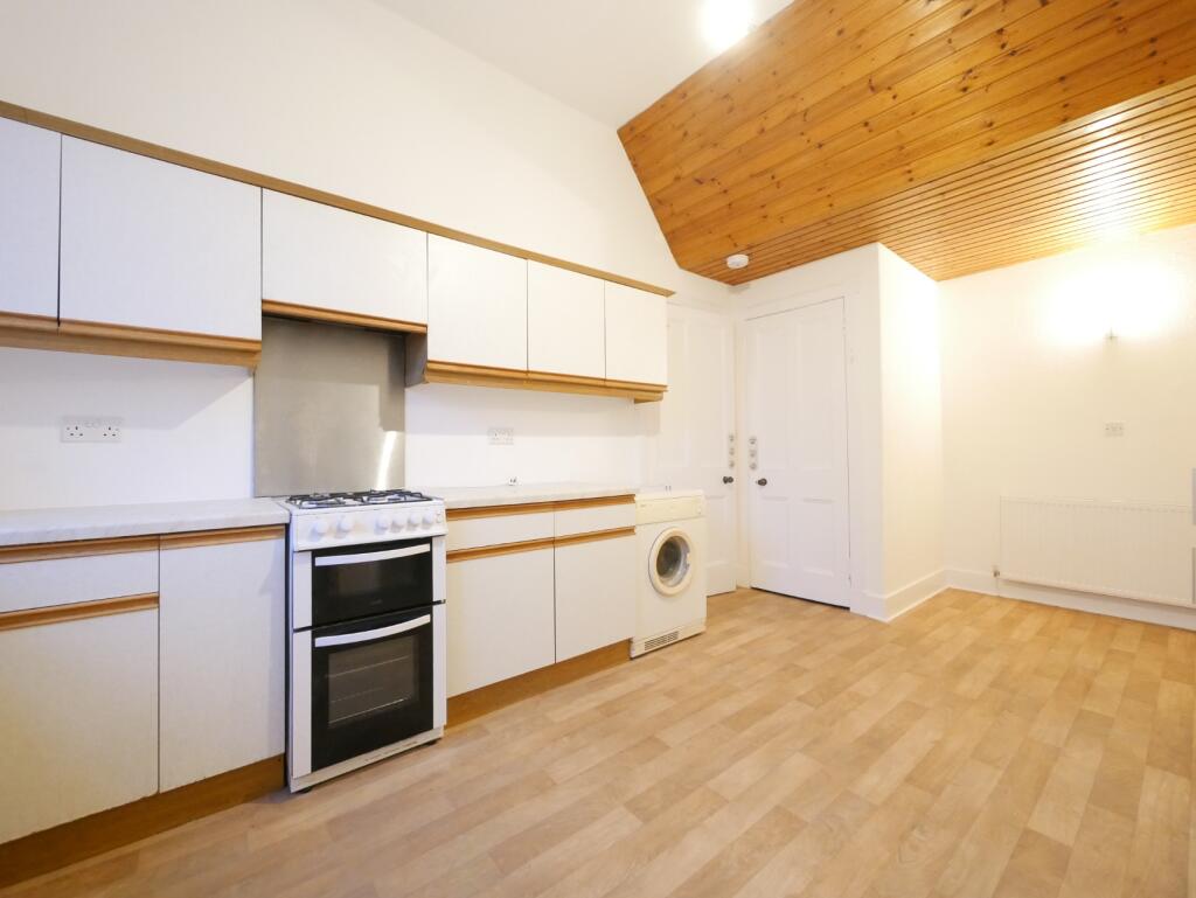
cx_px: 598
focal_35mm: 14
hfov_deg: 102.0
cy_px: 449
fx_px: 484
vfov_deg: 85.7
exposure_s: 1/25
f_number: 4
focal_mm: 7
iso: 3200
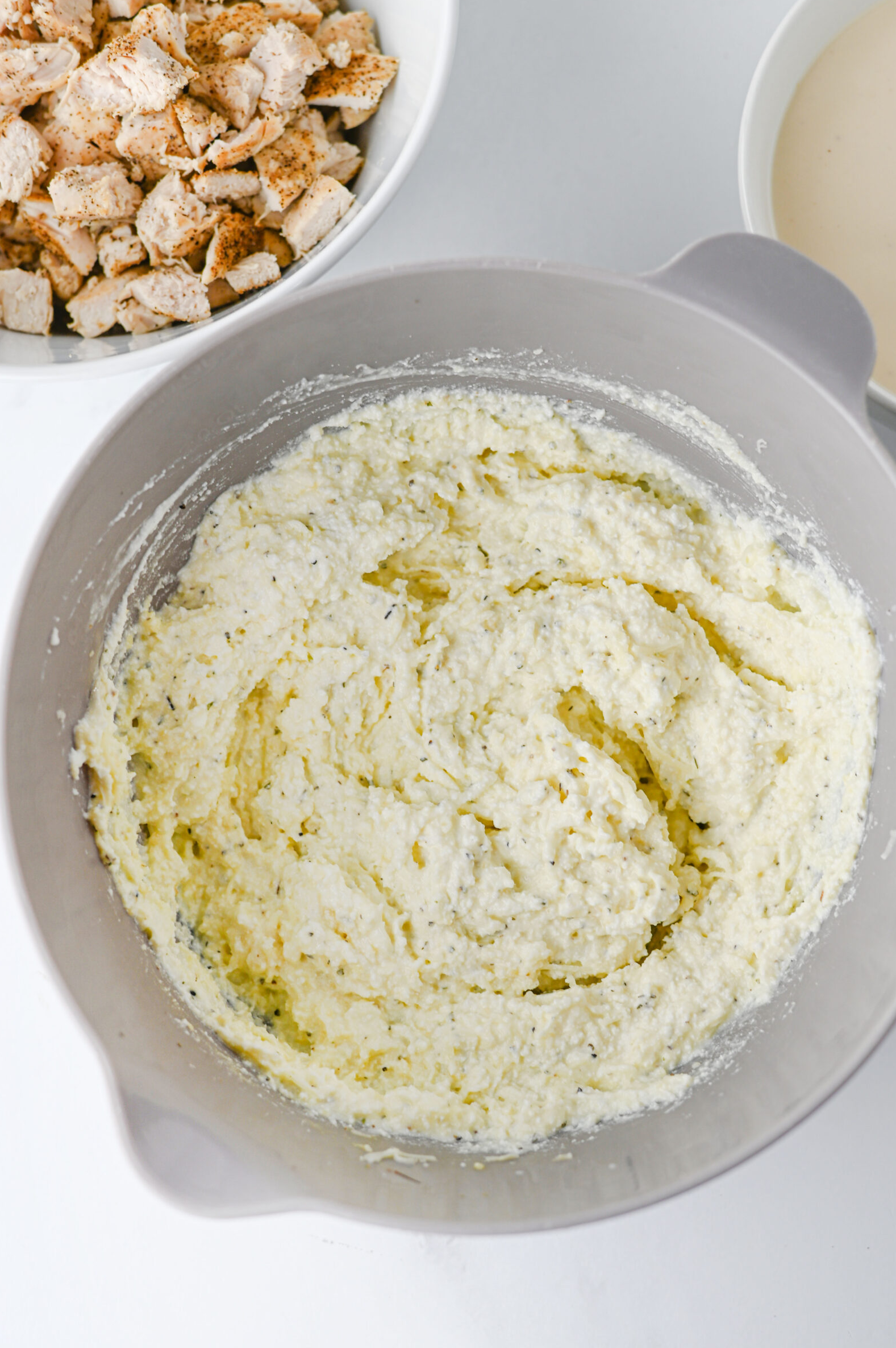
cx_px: 476
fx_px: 2018
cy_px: 688
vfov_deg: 36.9
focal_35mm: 54
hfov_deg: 25.0
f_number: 4
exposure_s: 1/125
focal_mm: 50
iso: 160
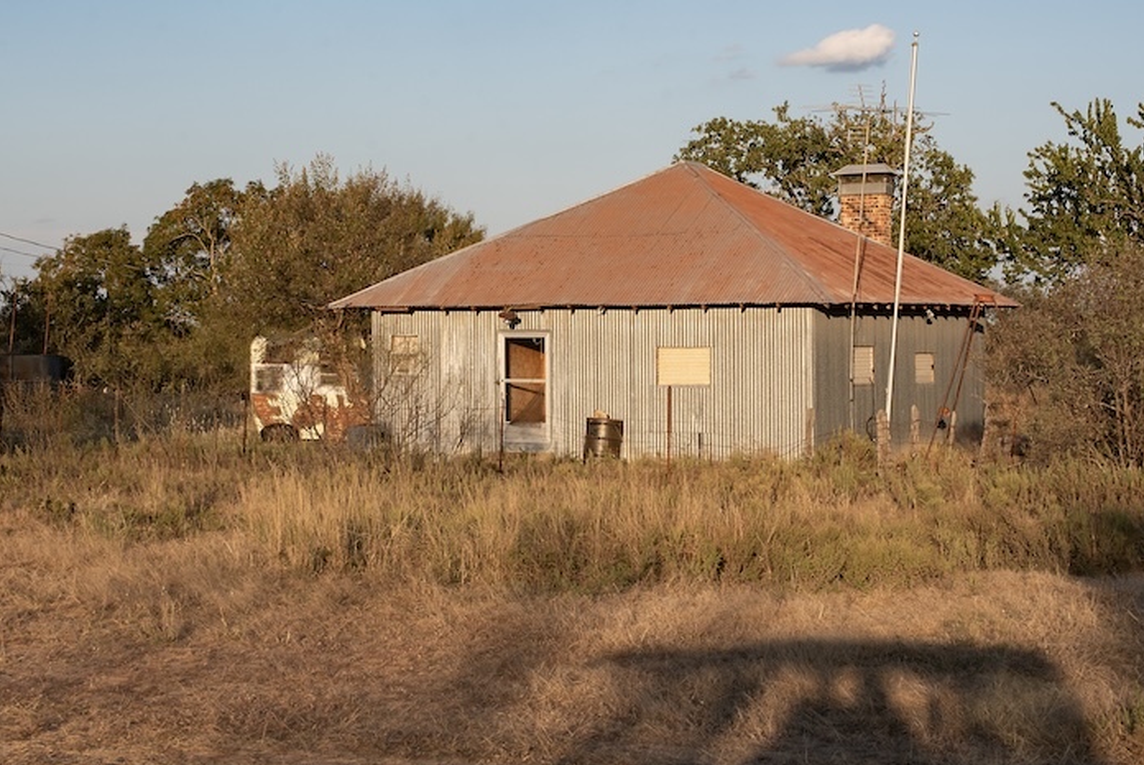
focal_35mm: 79
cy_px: 299
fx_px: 2512
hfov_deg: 25.7
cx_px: 556
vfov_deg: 17.3
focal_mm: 55
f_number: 13
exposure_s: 1/350
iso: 400
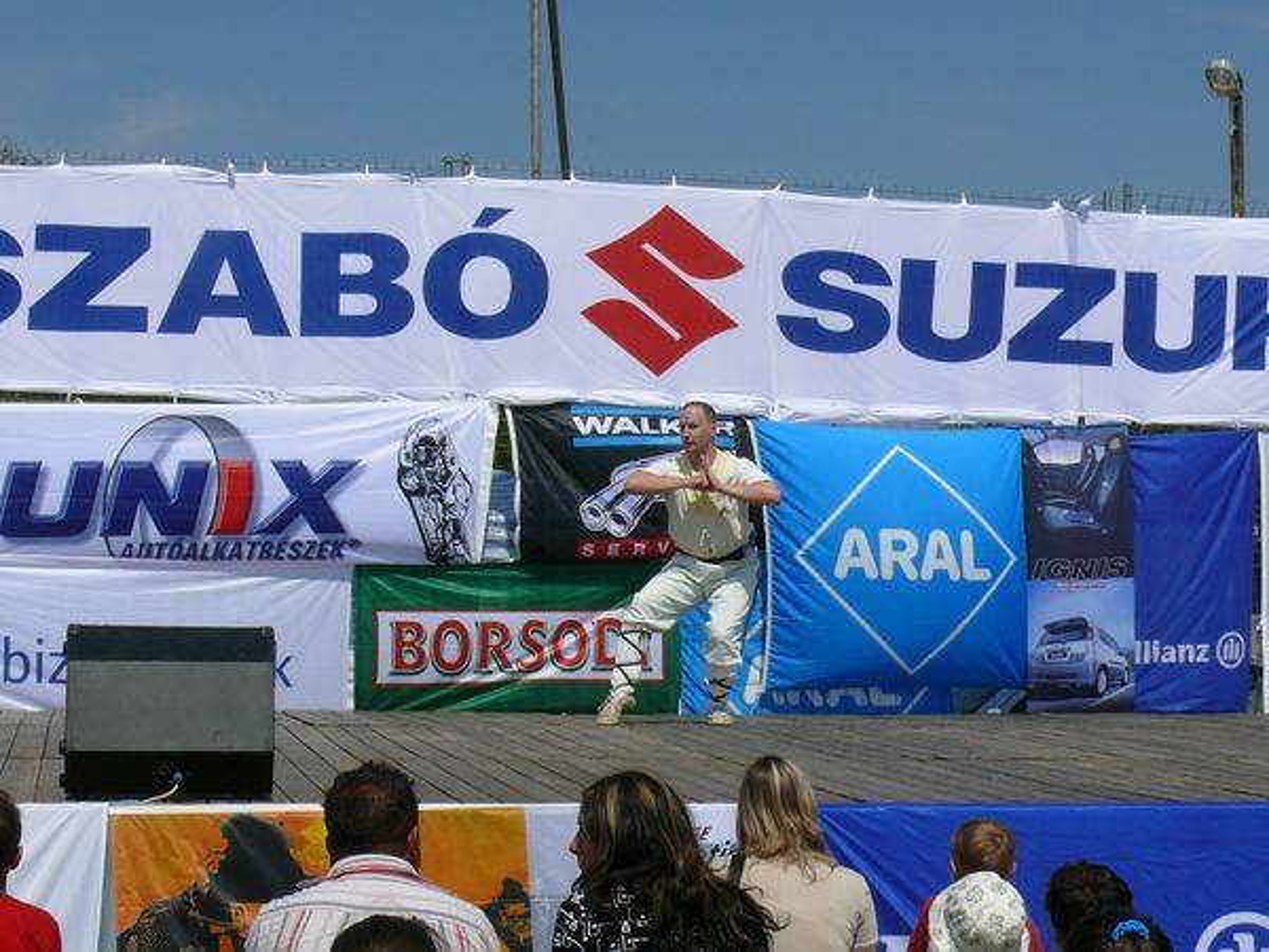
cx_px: 634
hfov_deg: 26.0
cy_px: 476
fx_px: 2749
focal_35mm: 75
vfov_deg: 19.6
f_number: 8
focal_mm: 11.5
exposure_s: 1/640
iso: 100
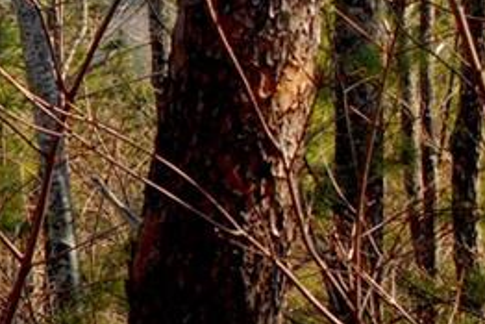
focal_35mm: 170
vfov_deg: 8.1
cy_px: 85
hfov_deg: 11.2
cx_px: -404
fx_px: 2291
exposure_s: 1/320
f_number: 9.5
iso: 800
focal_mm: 29
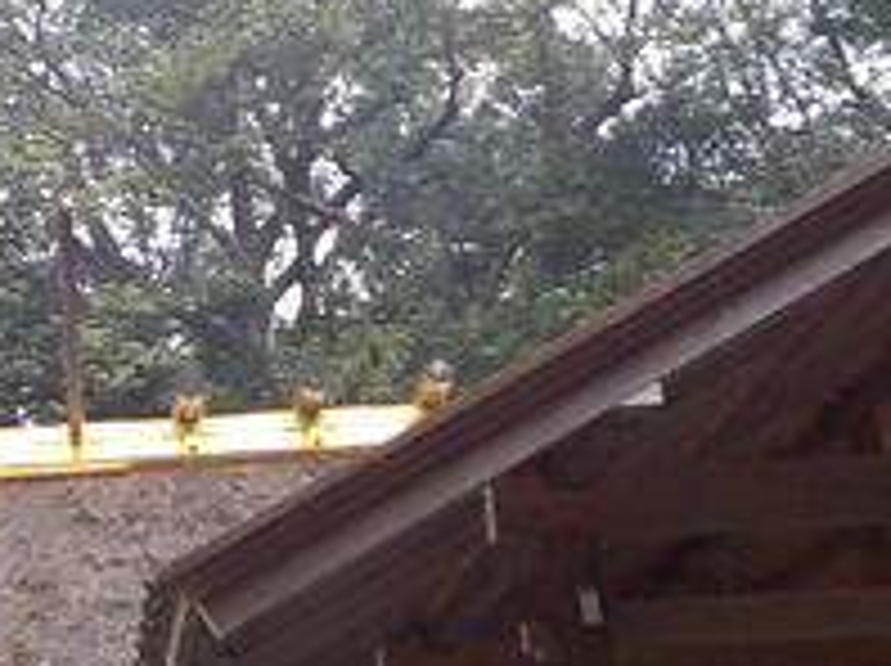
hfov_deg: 20.9
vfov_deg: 16.2
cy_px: 338
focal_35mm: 91
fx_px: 2339
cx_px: 14
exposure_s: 1/30
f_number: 3.3
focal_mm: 4.1
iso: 280
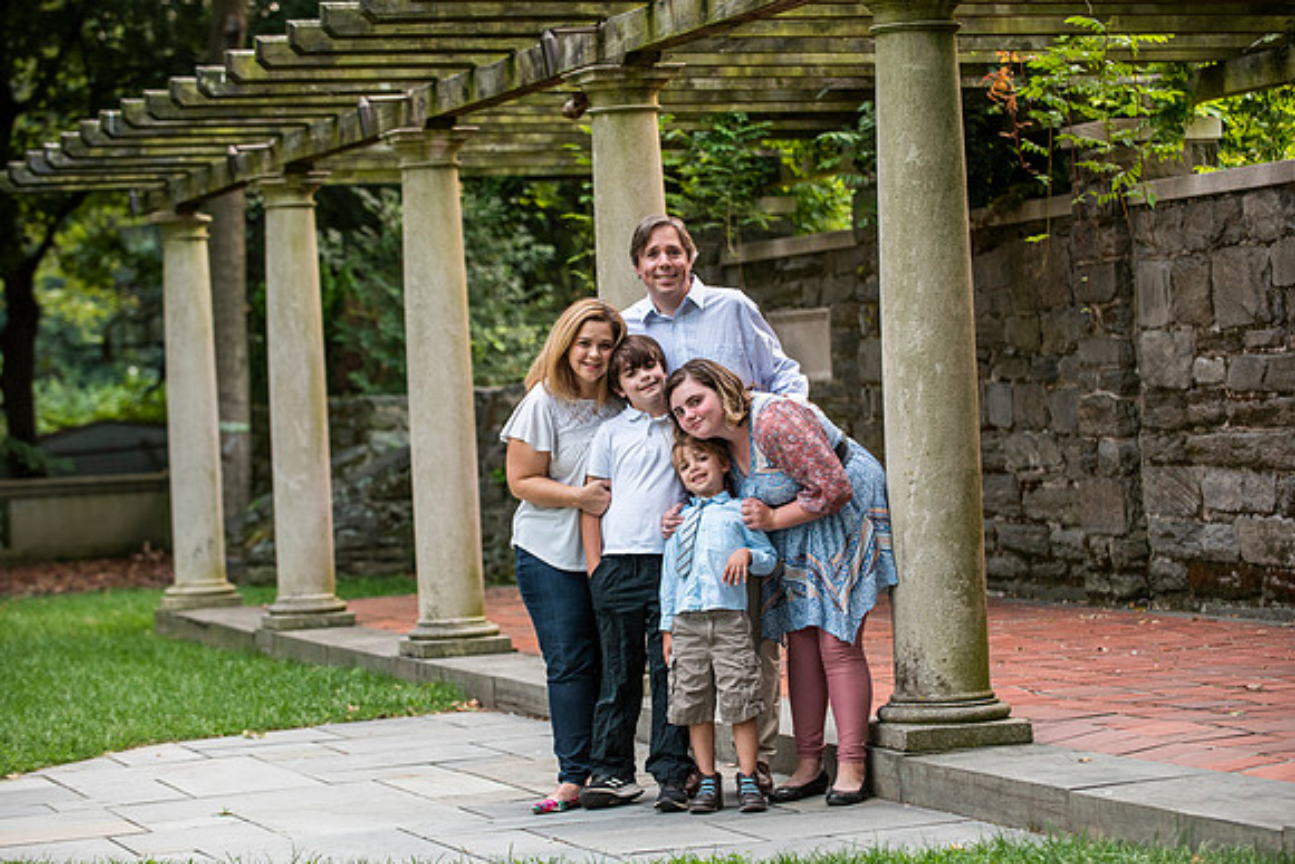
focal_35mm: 107
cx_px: 666
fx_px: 3839
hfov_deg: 19.1
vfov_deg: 12.8
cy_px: 445
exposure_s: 1/125
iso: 1000
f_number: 3.5
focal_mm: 98
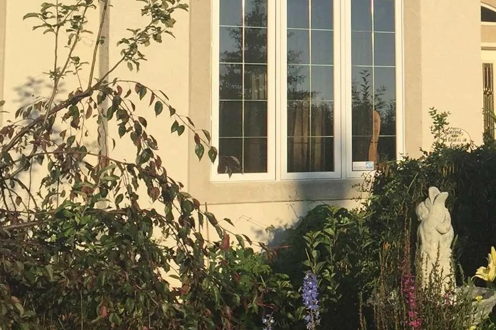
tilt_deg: +5.6
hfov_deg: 22.1
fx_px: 1199
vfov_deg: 15.6
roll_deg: +1.2
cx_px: 550
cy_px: 53
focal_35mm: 87
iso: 32
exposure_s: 1/2825
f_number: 2.2
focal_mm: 4.15
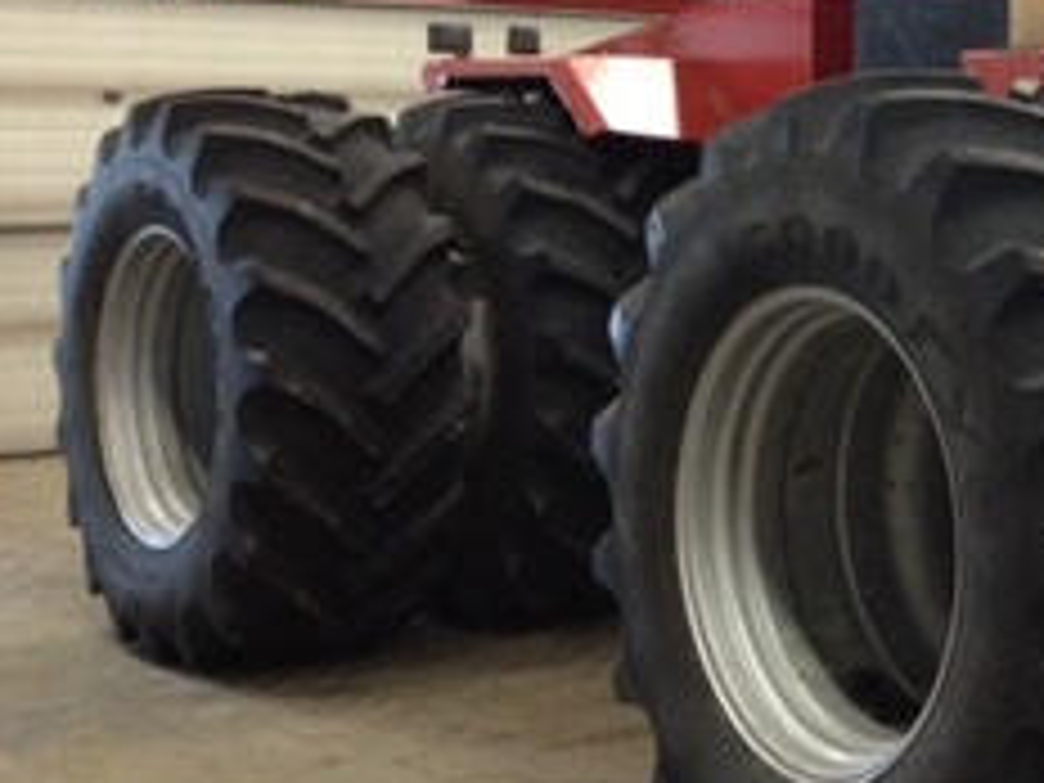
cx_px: 1220
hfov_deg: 22.2
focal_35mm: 82
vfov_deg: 17.8
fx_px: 2473
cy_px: 140
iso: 400
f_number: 2.4
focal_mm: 4.28
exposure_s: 1/20
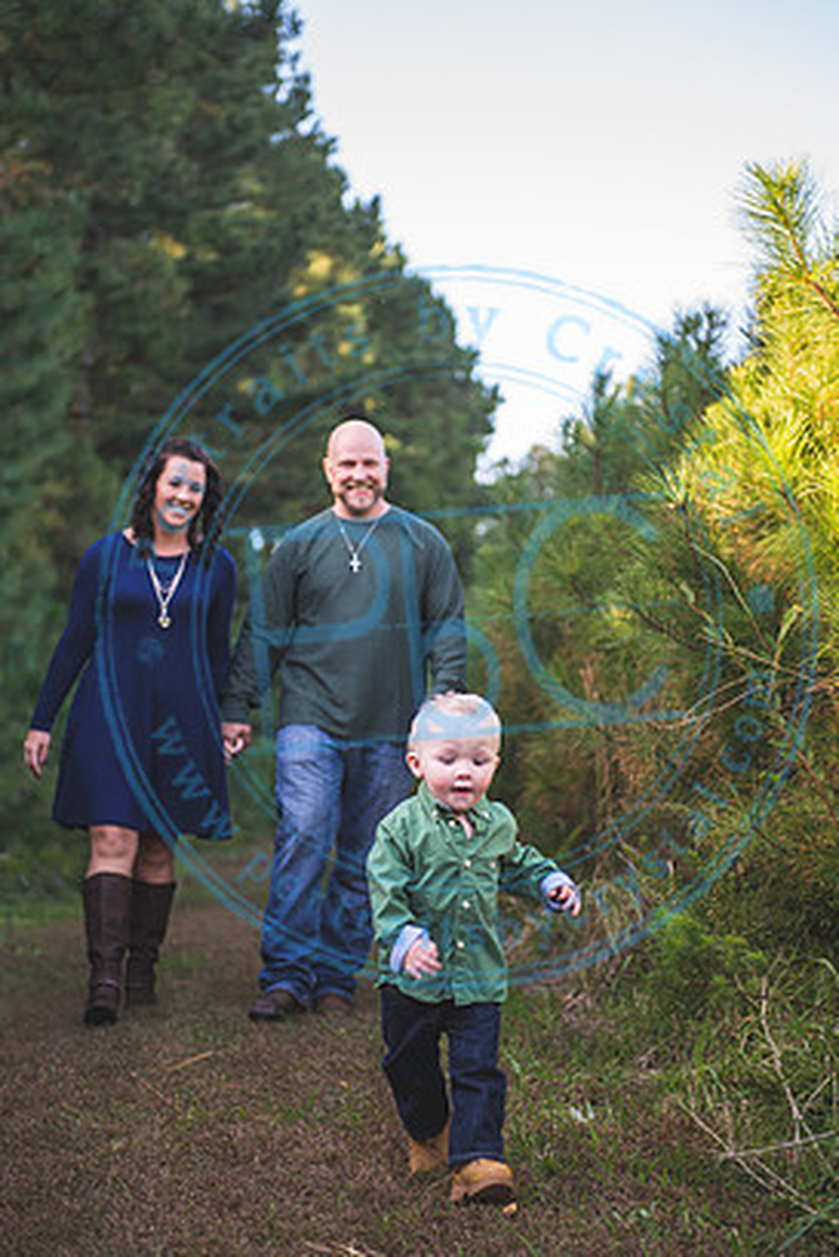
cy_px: 627
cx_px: 436
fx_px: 2689
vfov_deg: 26.3
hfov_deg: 17.7
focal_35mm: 77
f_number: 2.8
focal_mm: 70
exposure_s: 1/200
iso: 200
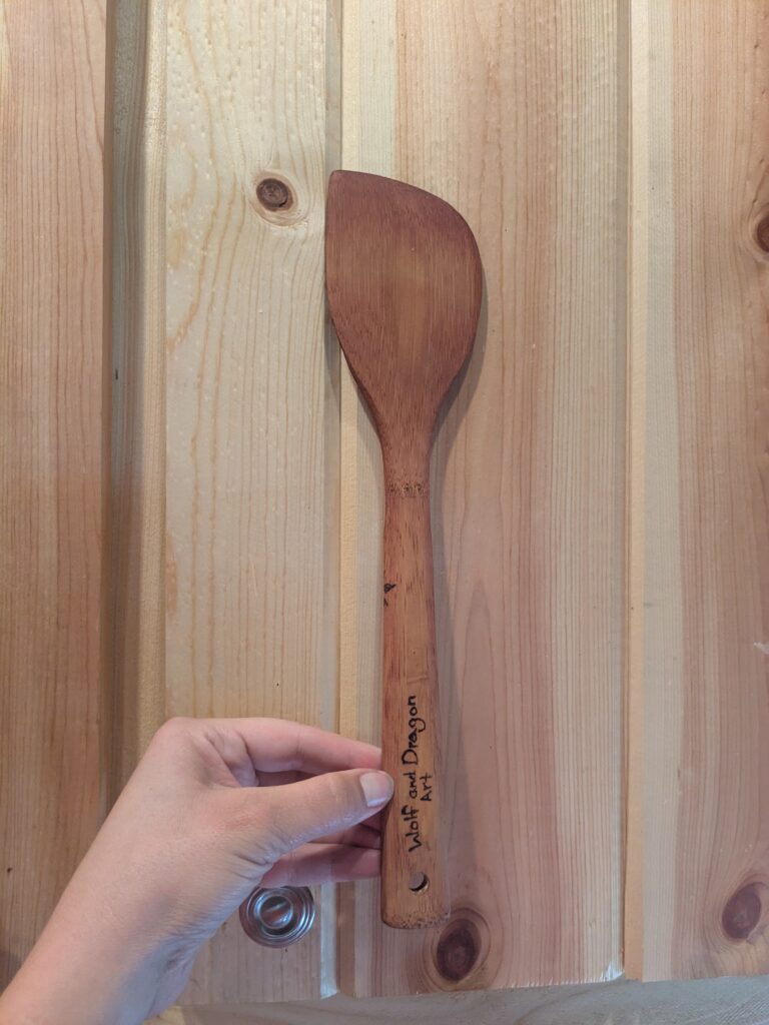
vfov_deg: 65.3
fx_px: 800
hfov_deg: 51.4
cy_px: 512
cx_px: 384
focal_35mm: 27
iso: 623
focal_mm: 4.38
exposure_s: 1/120
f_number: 1.73
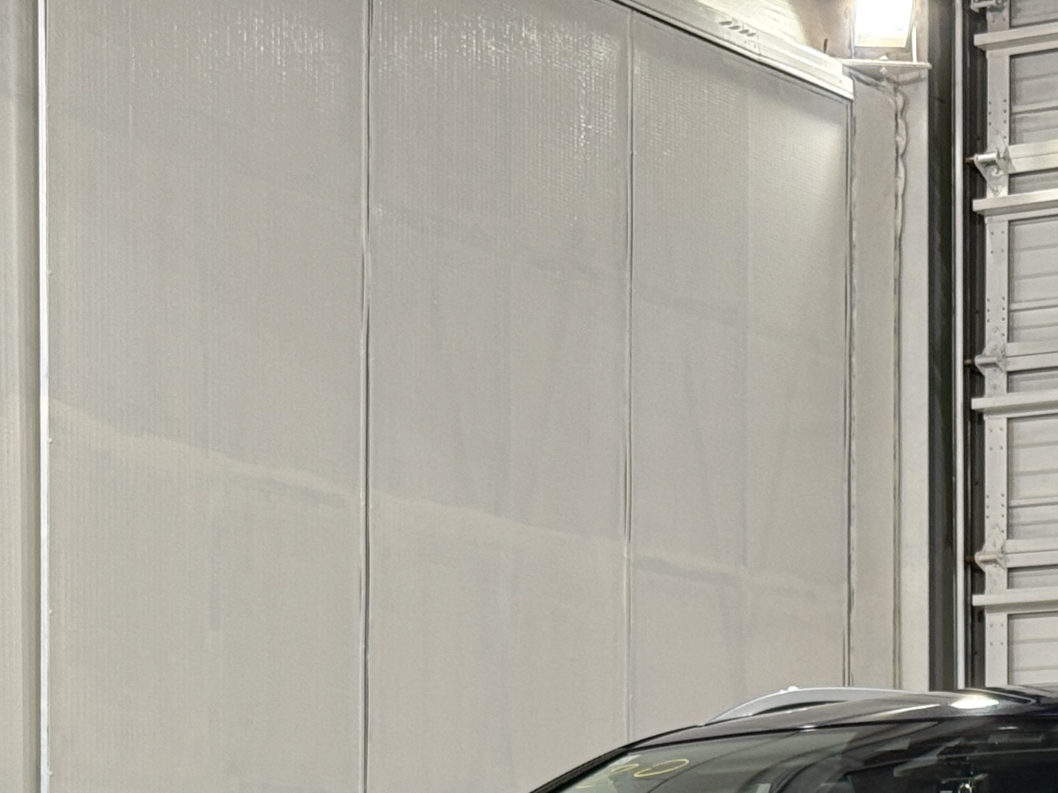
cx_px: 820
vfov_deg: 11.5
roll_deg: -0.4
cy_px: 1035
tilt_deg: +0.2
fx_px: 3851
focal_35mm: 126
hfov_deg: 15.6
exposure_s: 1/60
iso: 100
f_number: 1.78
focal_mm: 6.76
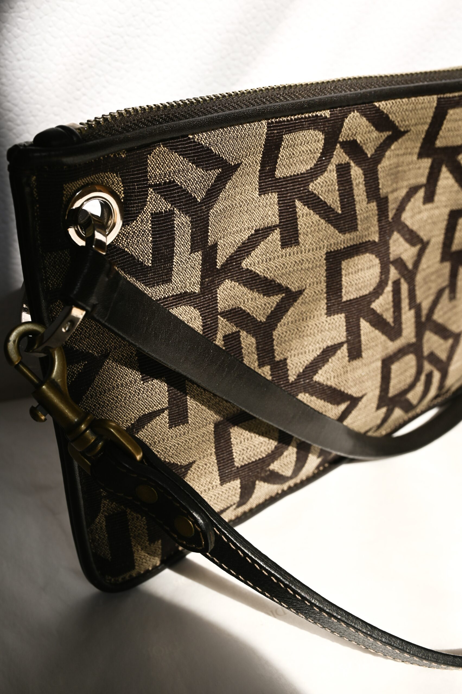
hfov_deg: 37.8
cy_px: 347
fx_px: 675
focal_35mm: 35
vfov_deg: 54.5
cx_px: 231
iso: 100
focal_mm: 35
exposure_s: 1/250
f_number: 11
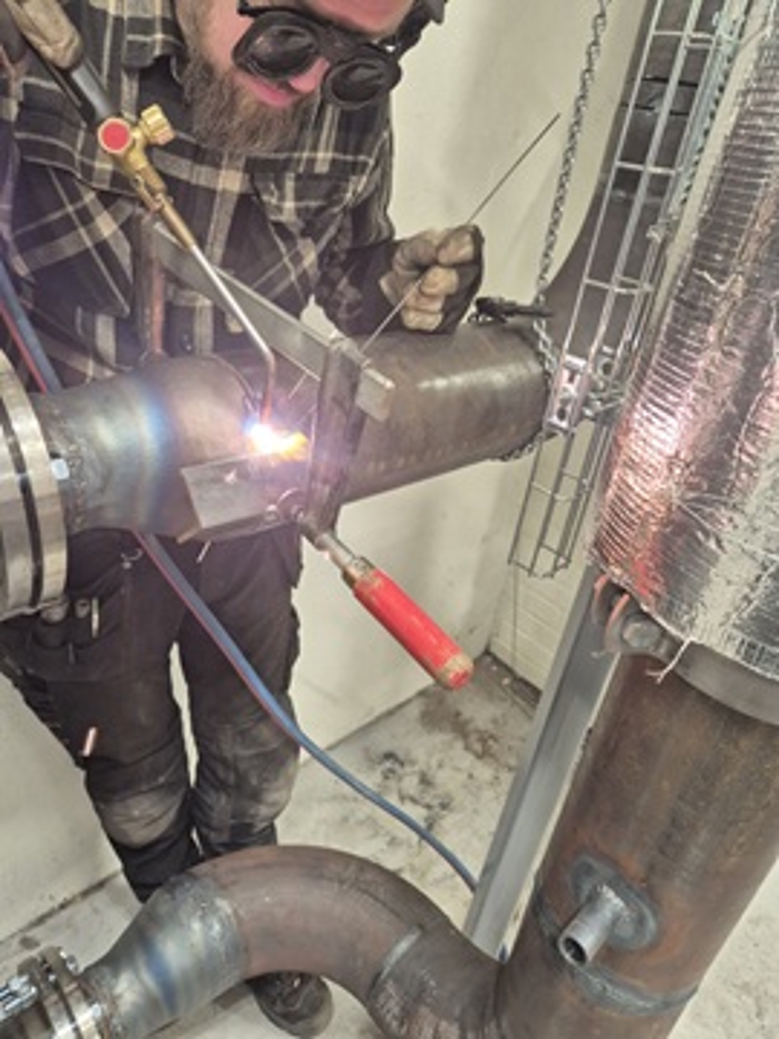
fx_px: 690
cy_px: 520
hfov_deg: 58.9
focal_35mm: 23
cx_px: 390
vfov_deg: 73.9
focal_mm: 5.4
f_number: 1.8
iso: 400
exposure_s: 1/100
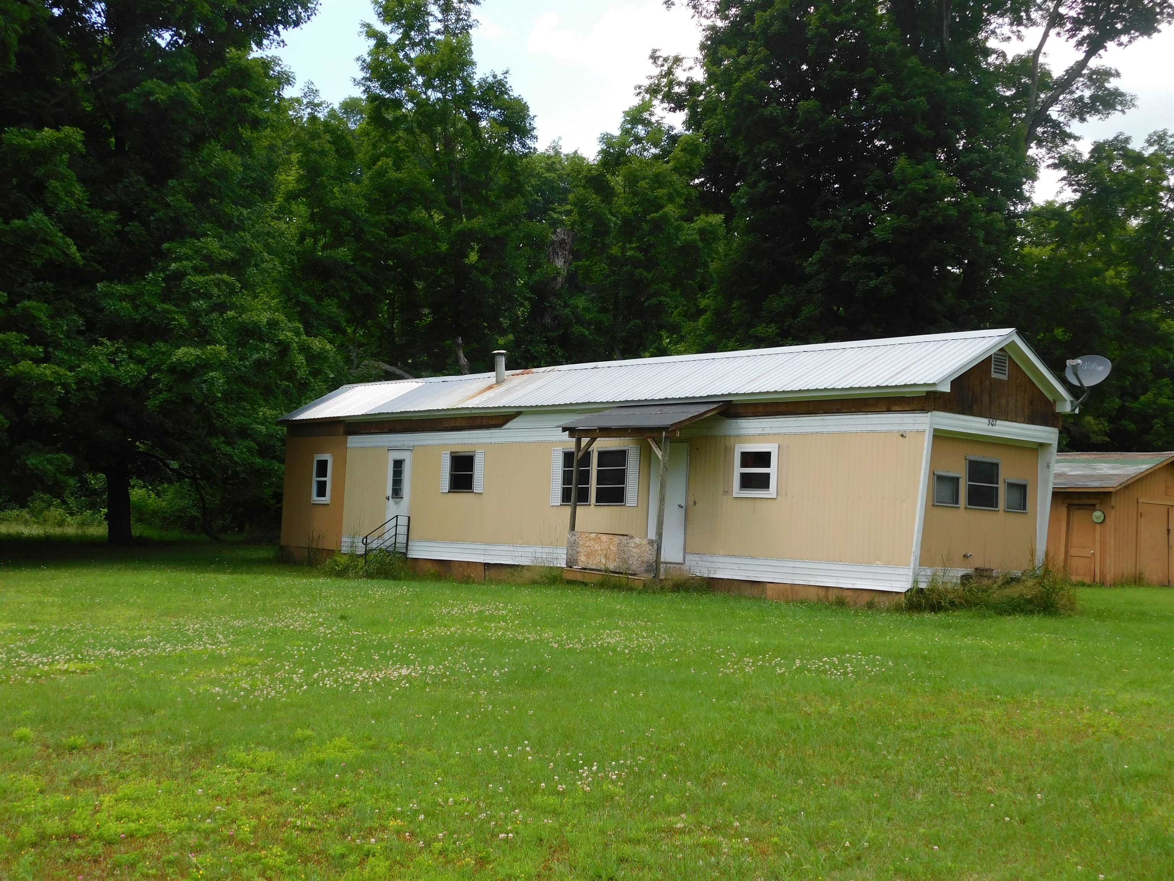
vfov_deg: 32.2
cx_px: 587
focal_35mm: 45
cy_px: 440
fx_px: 1526
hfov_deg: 42.1
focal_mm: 8
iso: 125
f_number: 3.7
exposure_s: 1/400
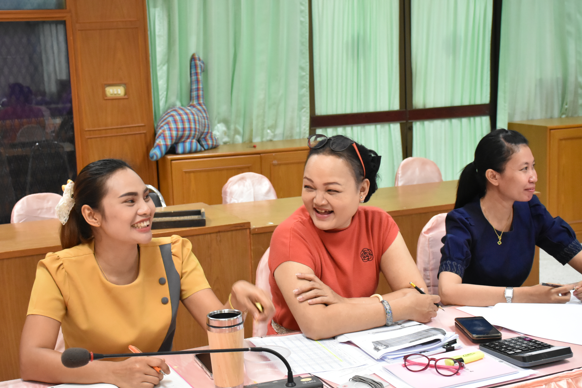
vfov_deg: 24.6
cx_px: 289
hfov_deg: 36.2
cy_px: 201
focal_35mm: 55
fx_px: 889
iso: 3200
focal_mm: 32
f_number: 5.6
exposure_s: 1/125
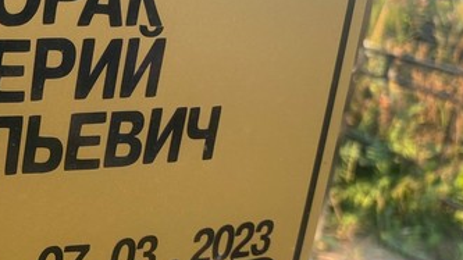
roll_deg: -5.0
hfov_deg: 28.3
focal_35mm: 68
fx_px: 834
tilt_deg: -18.2
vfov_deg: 17.7
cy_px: 120
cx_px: -43
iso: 32
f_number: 1.8
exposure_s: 1/158
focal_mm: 4.25
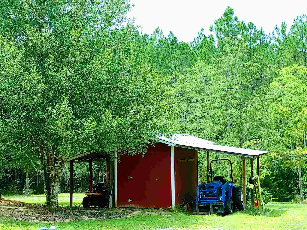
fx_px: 461
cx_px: 154
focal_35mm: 52
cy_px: 115
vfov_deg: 28.0
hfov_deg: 36.8
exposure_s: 1/662
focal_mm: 5.58
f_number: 1.8
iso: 50
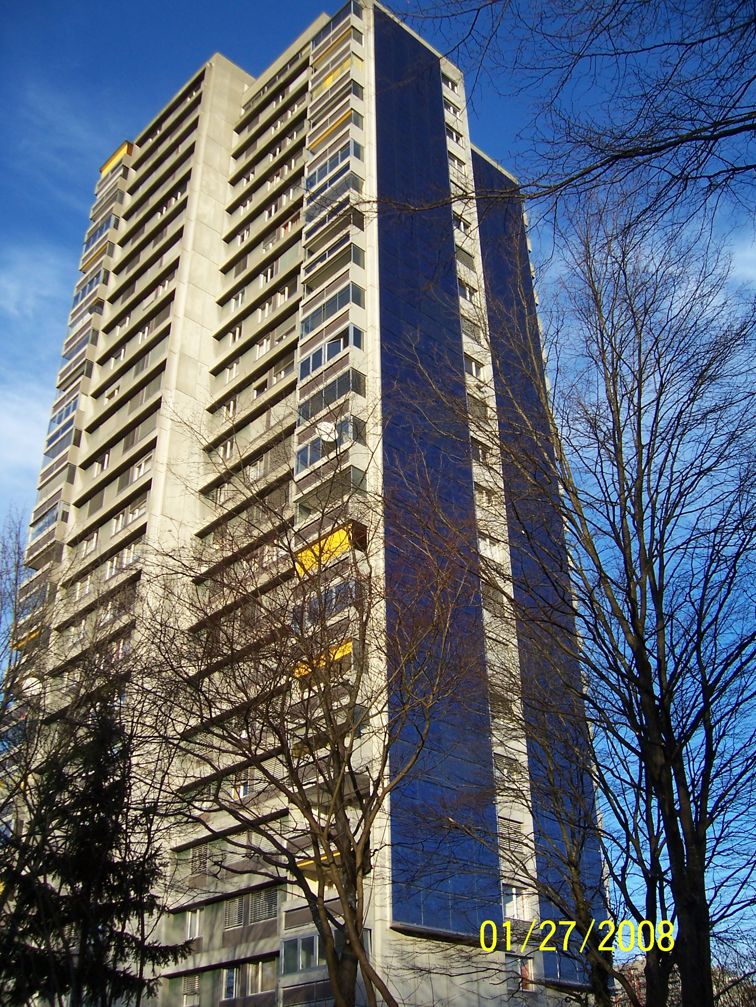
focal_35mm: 36
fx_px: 1048
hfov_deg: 39.7
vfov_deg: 51.4
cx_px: 378
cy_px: 504
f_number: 3
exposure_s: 1/500
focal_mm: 6
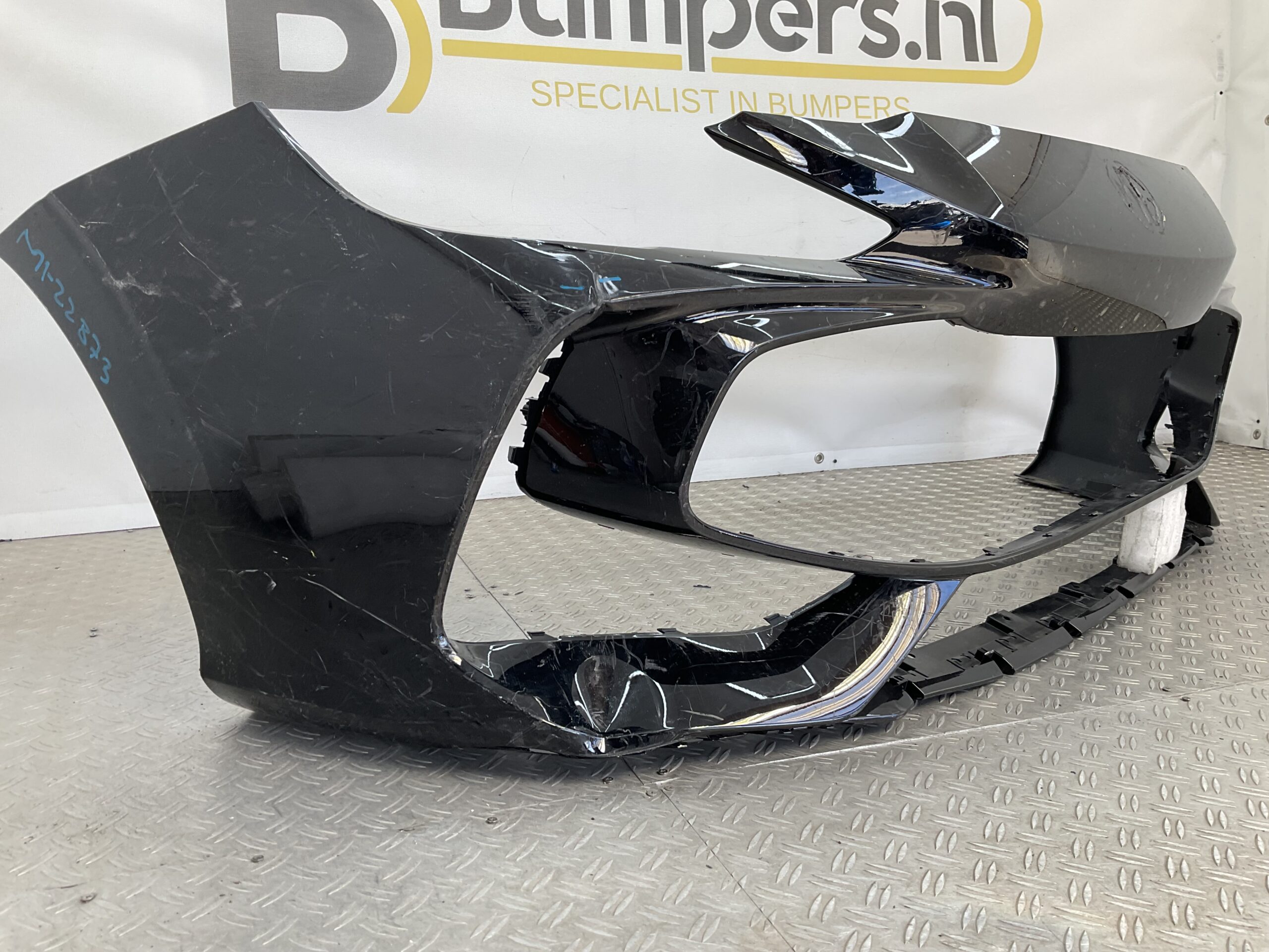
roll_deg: -0.5
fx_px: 1063
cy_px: 476
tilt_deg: -11.5
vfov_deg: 48.2
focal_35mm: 29
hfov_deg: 61.7
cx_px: 634
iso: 20
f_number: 1.8
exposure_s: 1/120
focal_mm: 3
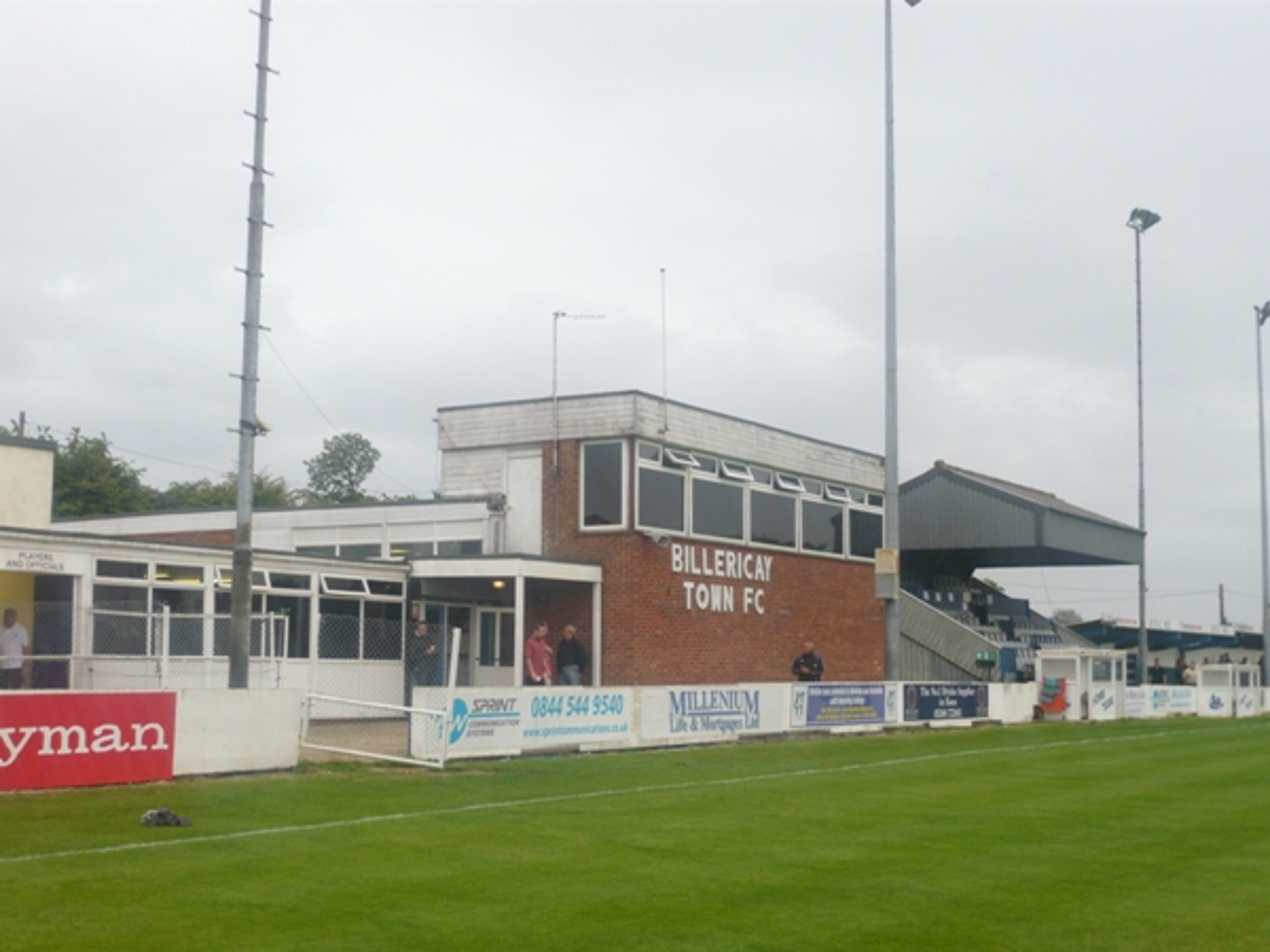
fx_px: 1761
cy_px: 476
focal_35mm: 48
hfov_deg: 39.7
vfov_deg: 30.3
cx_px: 635
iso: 100
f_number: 3.7
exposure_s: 1/100
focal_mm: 7.9
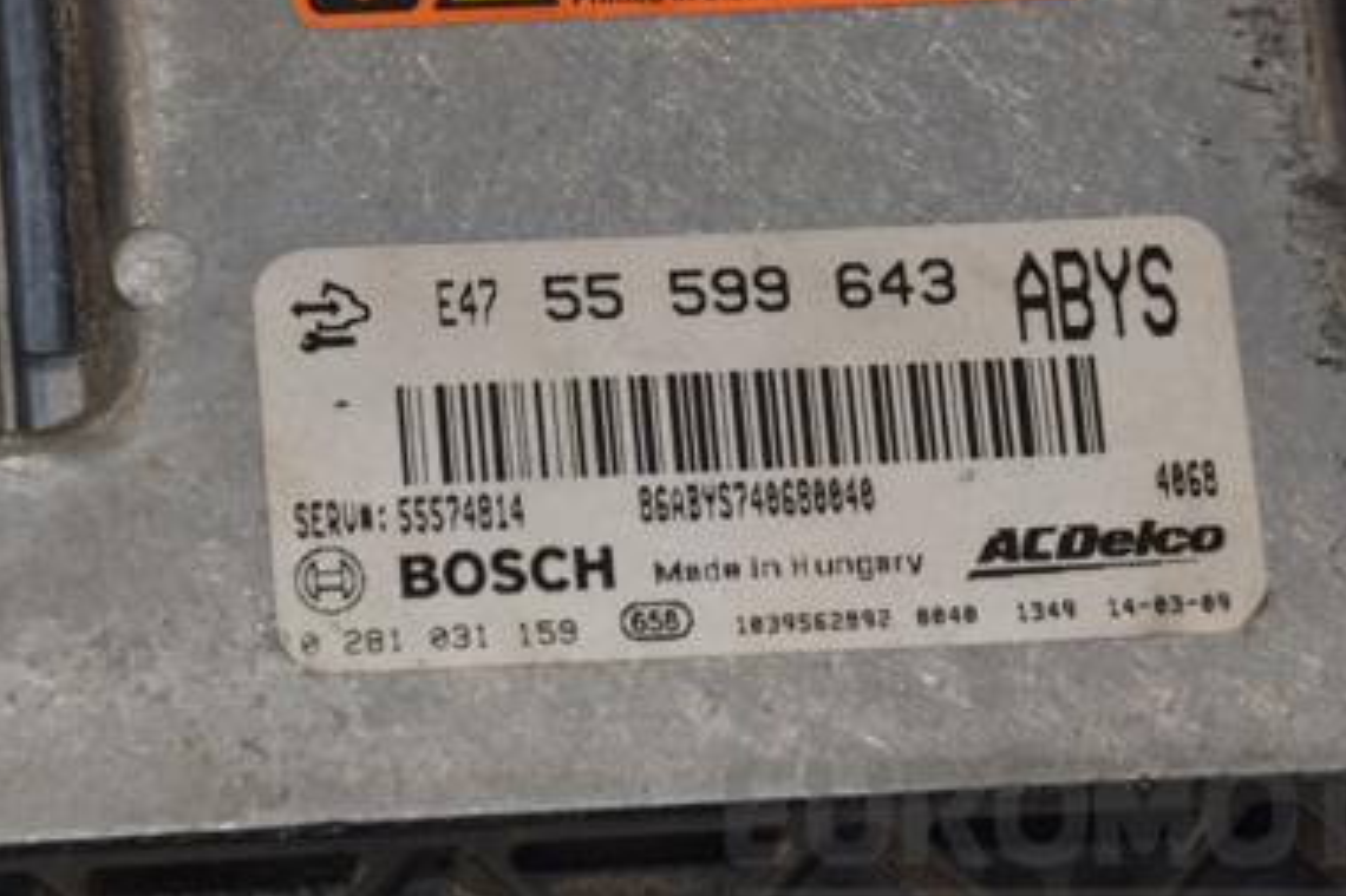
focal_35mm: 249
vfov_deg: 5.5
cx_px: 659
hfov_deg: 8.3
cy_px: 340
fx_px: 9297
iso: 800
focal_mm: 105
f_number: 8
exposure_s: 1/200
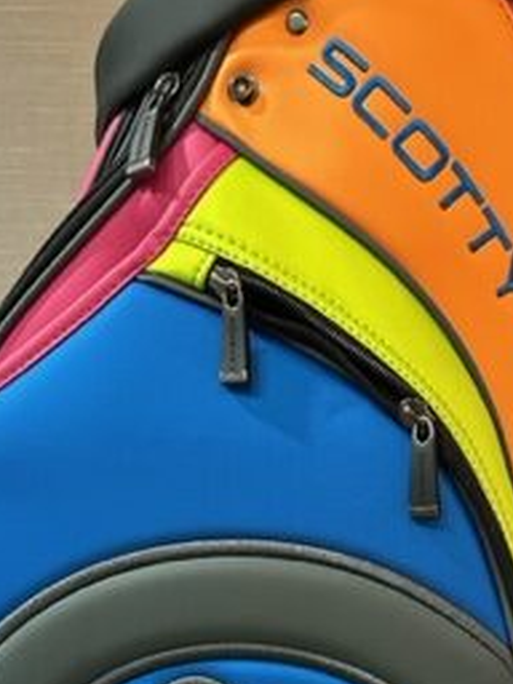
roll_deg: -0.4
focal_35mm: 65
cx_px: 411
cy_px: 788
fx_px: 1284
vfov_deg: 26.9
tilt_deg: -15.0
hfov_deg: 22.3
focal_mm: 5.7
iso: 160
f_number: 1.5
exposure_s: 1/60
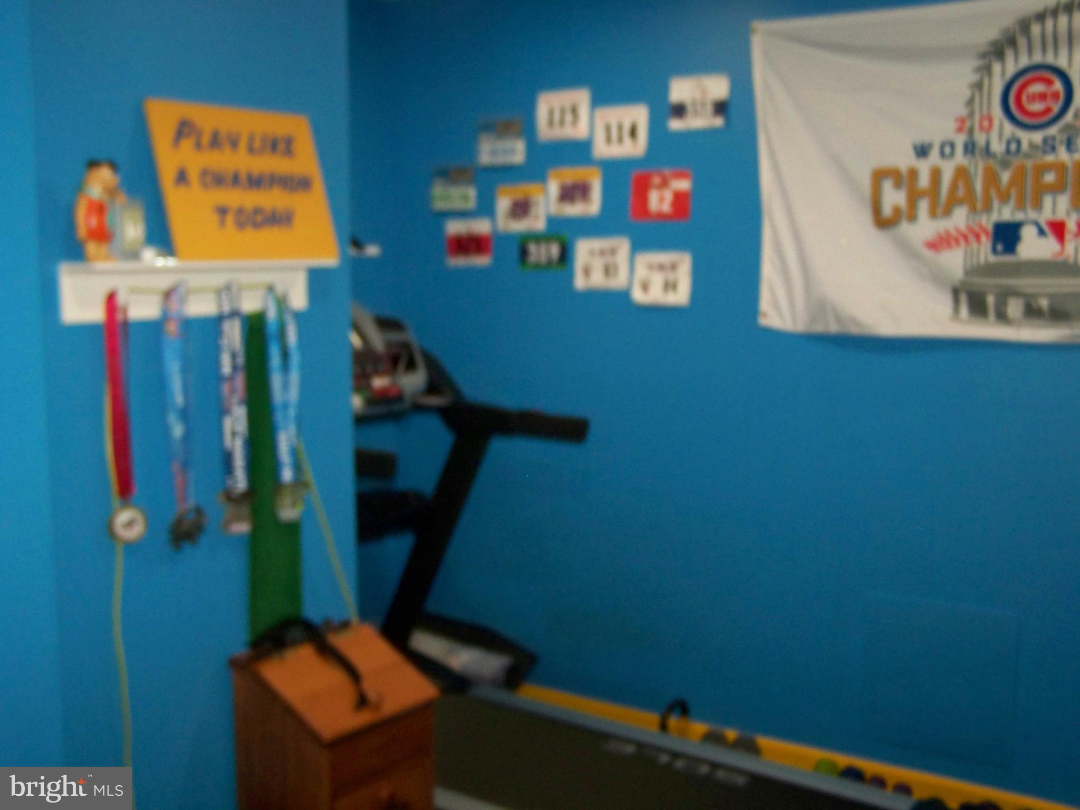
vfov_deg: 37.7
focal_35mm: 38
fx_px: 1186
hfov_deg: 49.0
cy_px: 405
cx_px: 540
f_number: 2.8
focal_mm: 6.3
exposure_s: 1/30
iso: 200
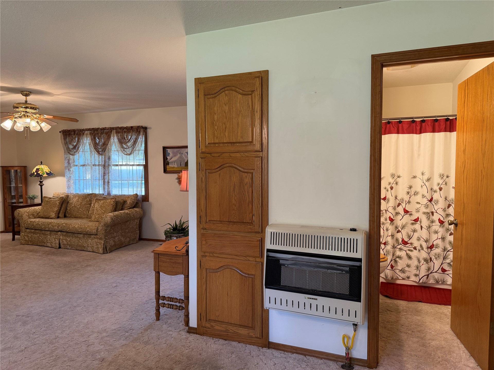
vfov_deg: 56.8
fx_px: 343
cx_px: 247
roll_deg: +0.2
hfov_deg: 71.6
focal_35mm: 24
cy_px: 185
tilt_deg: -4.2
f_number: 1.78
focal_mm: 6.76
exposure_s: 1/60
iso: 160
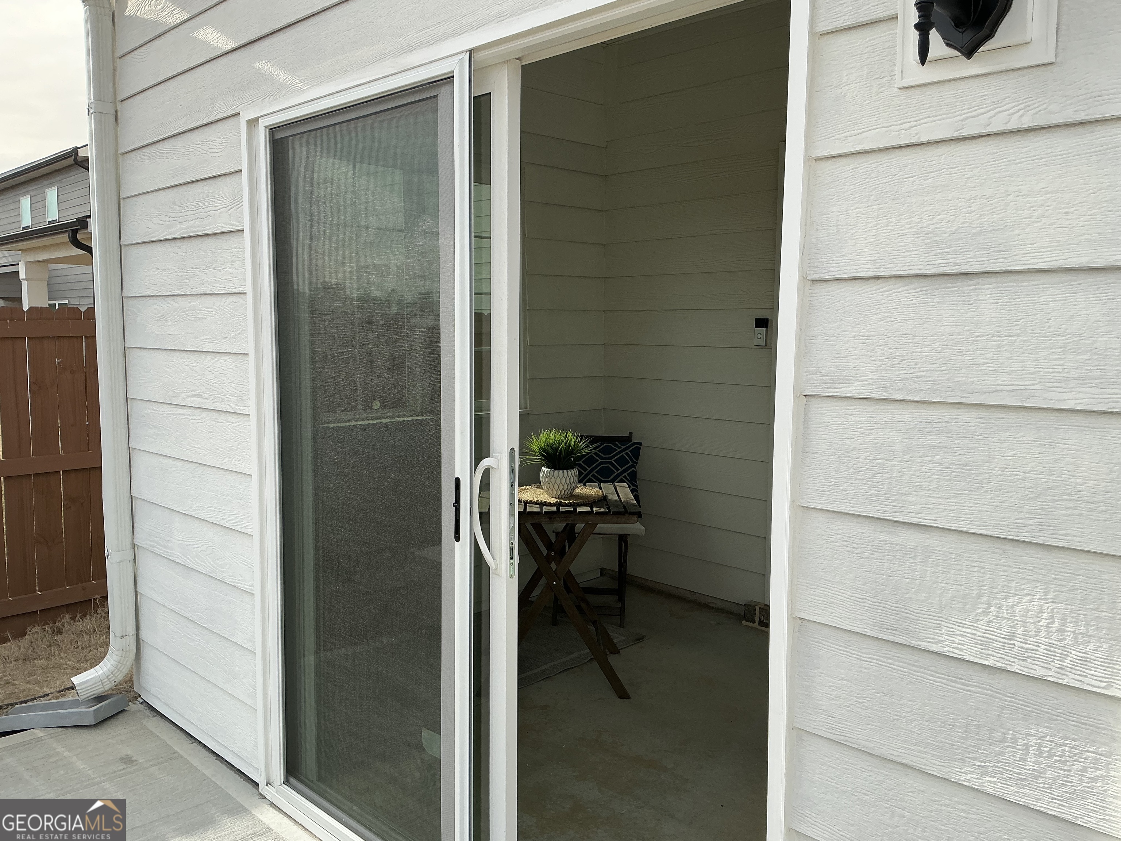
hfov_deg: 63.4
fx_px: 907
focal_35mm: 28
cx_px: 560
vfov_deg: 49.7
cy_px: 420
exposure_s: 1/1035
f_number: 1.8
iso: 25
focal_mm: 3
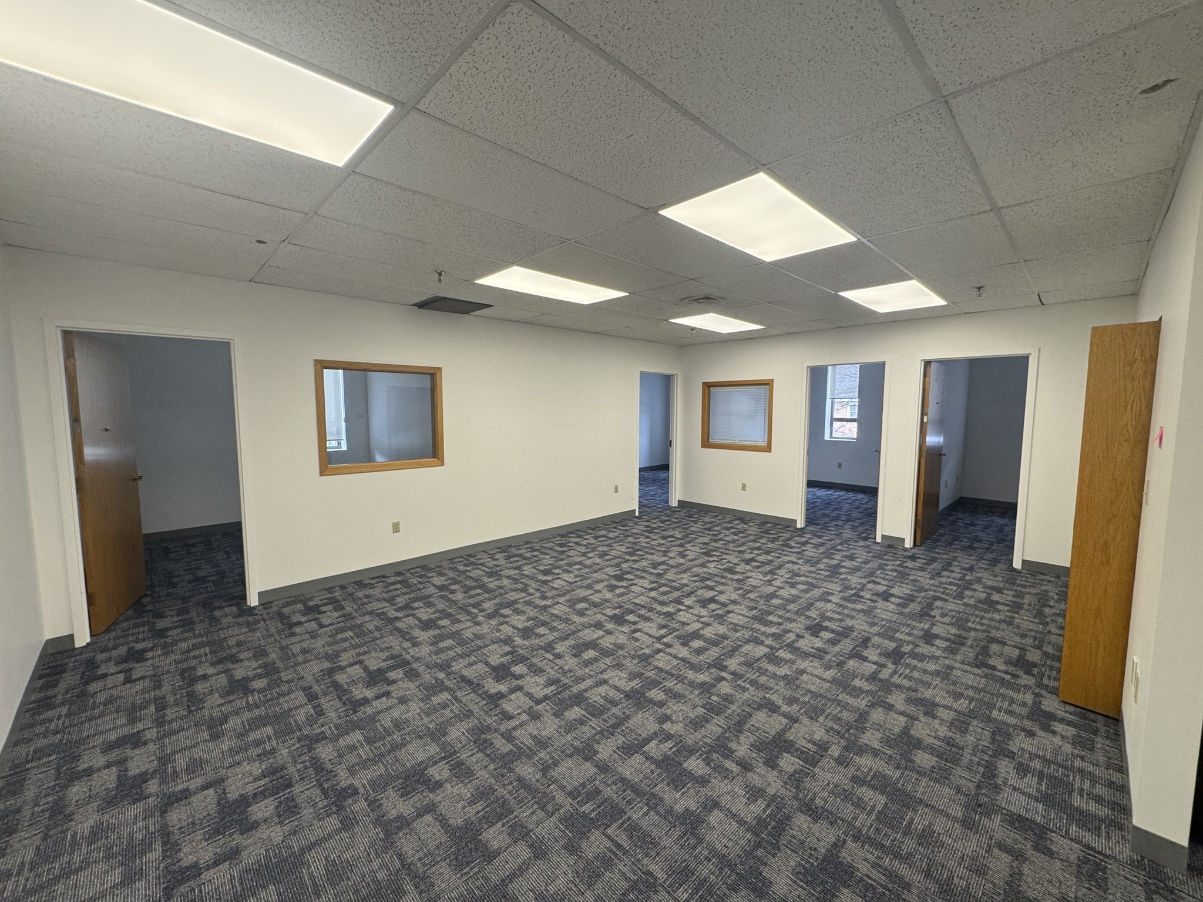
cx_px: 602
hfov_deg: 102.1
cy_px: 451
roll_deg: -0.3
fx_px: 487
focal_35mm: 14
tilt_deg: -4.3
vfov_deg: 85.7
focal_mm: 2.22
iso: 250
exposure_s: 1/120
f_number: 2.2
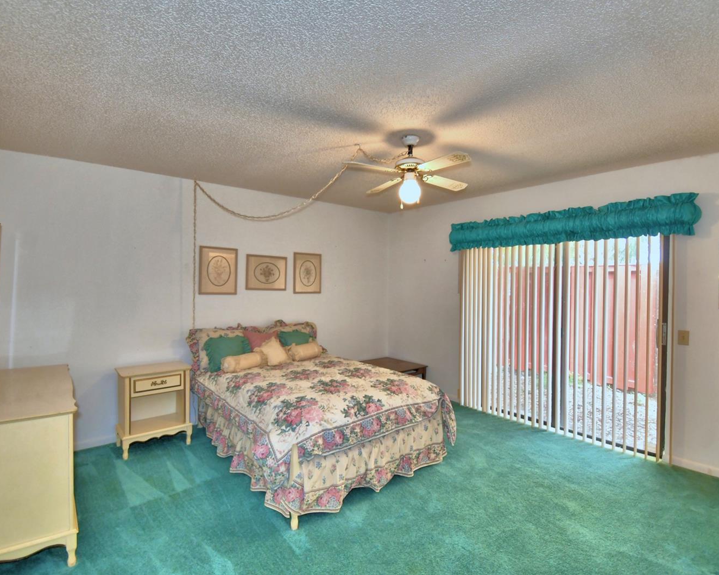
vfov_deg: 77.0
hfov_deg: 89.6
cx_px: 362
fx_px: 362
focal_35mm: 17
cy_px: 287
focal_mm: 10
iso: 320
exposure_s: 1/30
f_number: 4.5
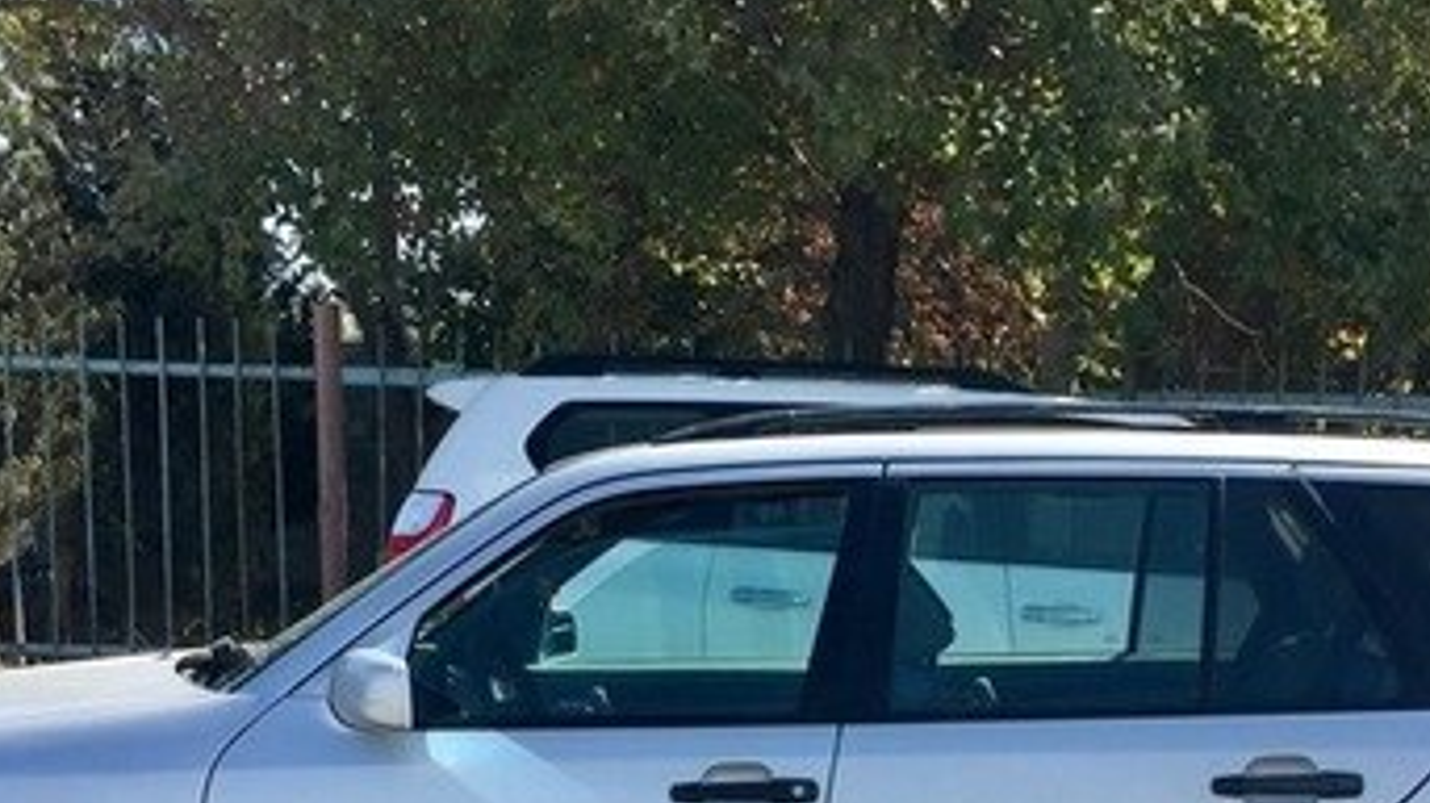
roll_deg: -1.8
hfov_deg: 34.3
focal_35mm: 61
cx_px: 803
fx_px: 2312
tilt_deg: -13.5
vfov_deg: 18.7
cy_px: 956
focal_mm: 4.15
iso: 32
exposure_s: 1/1199
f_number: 2.2
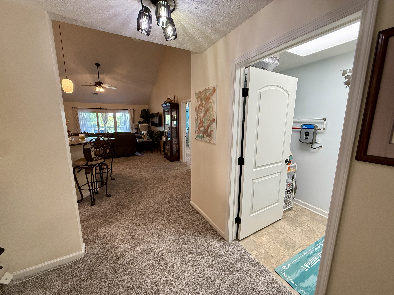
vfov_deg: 85.7
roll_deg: -0.2
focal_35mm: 14
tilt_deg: -9.9
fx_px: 159
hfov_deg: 102.1
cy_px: 148
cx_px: 197
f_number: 2.2
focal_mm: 2.22
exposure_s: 1/120
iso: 400
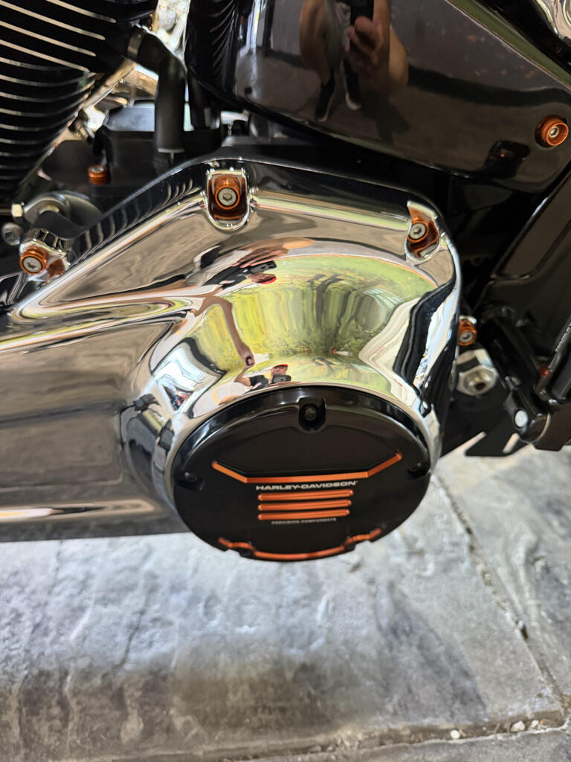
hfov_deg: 56.8
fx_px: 528
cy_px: 381
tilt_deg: -29.1
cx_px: 286
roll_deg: -0.5
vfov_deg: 71.6
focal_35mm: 24
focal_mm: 6.76
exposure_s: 1/60
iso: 640
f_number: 1.78
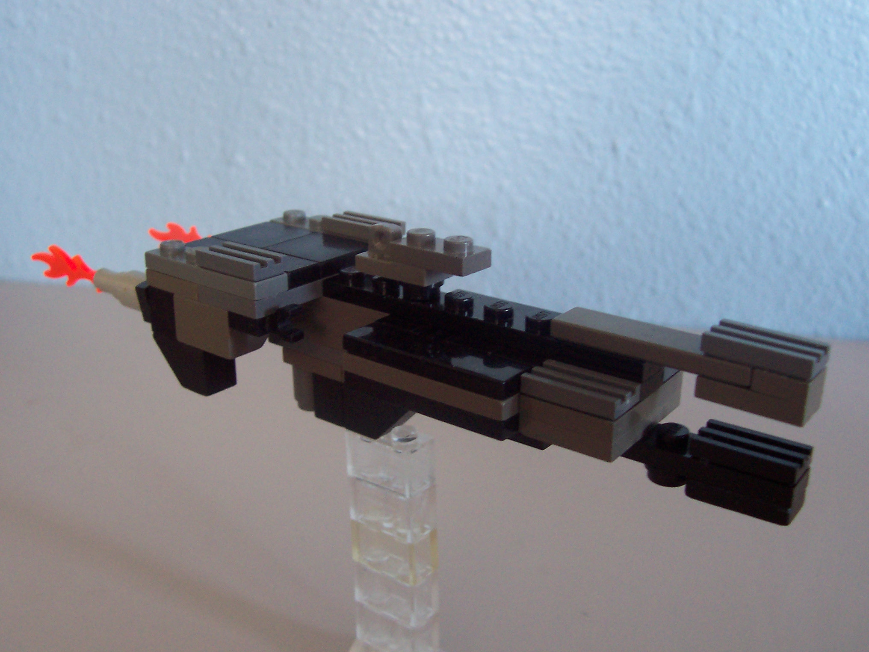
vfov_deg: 38.7
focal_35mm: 37
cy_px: 326
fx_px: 929
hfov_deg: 50.1
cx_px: 434
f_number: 2.8
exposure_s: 1/8
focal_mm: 5.6
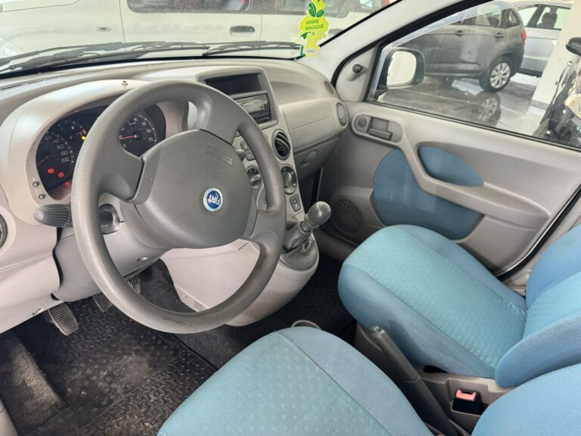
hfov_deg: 71.6
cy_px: 218
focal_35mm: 24
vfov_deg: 56.8
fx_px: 403
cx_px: 290
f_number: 1.78
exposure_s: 1/60
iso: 320
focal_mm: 6.76
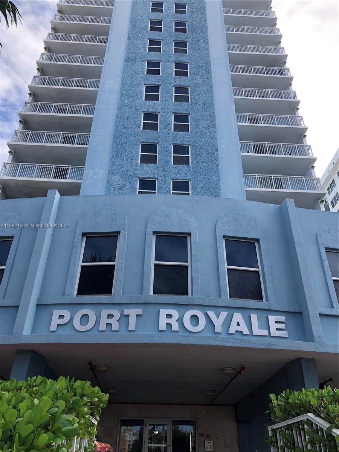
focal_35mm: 28
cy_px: 226
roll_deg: +0.3
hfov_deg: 49.7
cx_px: 170
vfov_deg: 63.4
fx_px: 366
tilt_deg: +33.9
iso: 20
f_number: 1.8
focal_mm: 3.99
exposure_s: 1/823
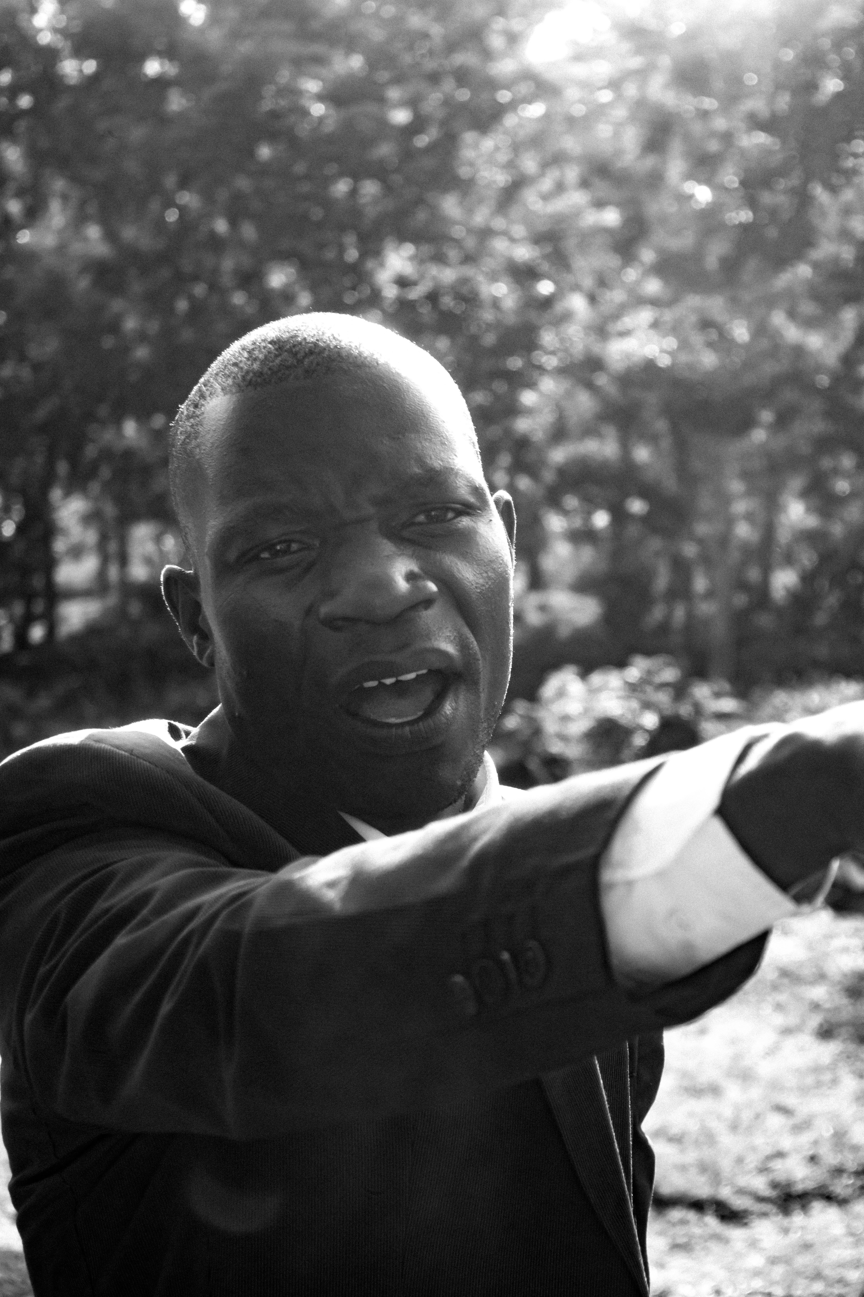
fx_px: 2970
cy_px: 648
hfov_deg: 16.6
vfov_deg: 24.6
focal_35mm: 82
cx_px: 432
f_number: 5.6
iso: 100
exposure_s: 1/320
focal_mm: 55
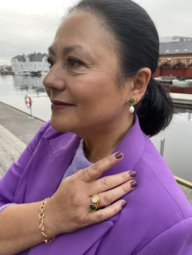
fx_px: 192
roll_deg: -0.7
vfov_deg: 67.3
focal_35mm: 26
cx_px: 96
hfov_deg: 53.1
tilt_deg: -16.4
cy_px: 128
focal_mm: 4.25
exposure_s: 1/122
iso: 32
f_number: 1.8
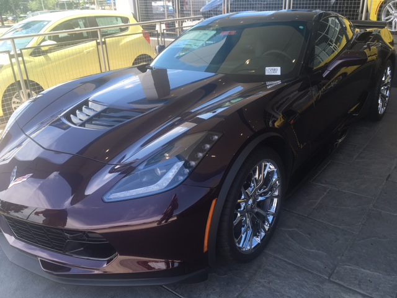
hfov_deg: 61.7
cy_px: 149
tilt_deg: -23.8
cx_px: 198
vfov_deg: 48.2
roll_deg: +2.7
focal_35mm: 29
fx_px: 333
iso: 25
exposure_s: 1/285
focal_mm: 4.15
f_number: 2.2
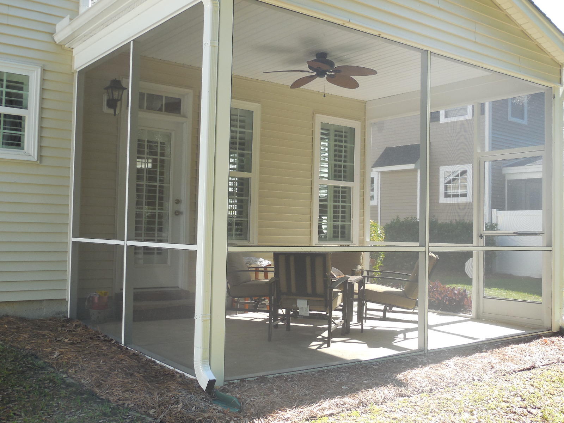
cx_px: 282
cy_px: 212
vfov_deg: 36.0
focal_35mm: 40
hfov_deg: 46.8
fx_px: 652
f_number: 3.6
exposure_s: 1/160
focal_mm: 7.1
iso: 125
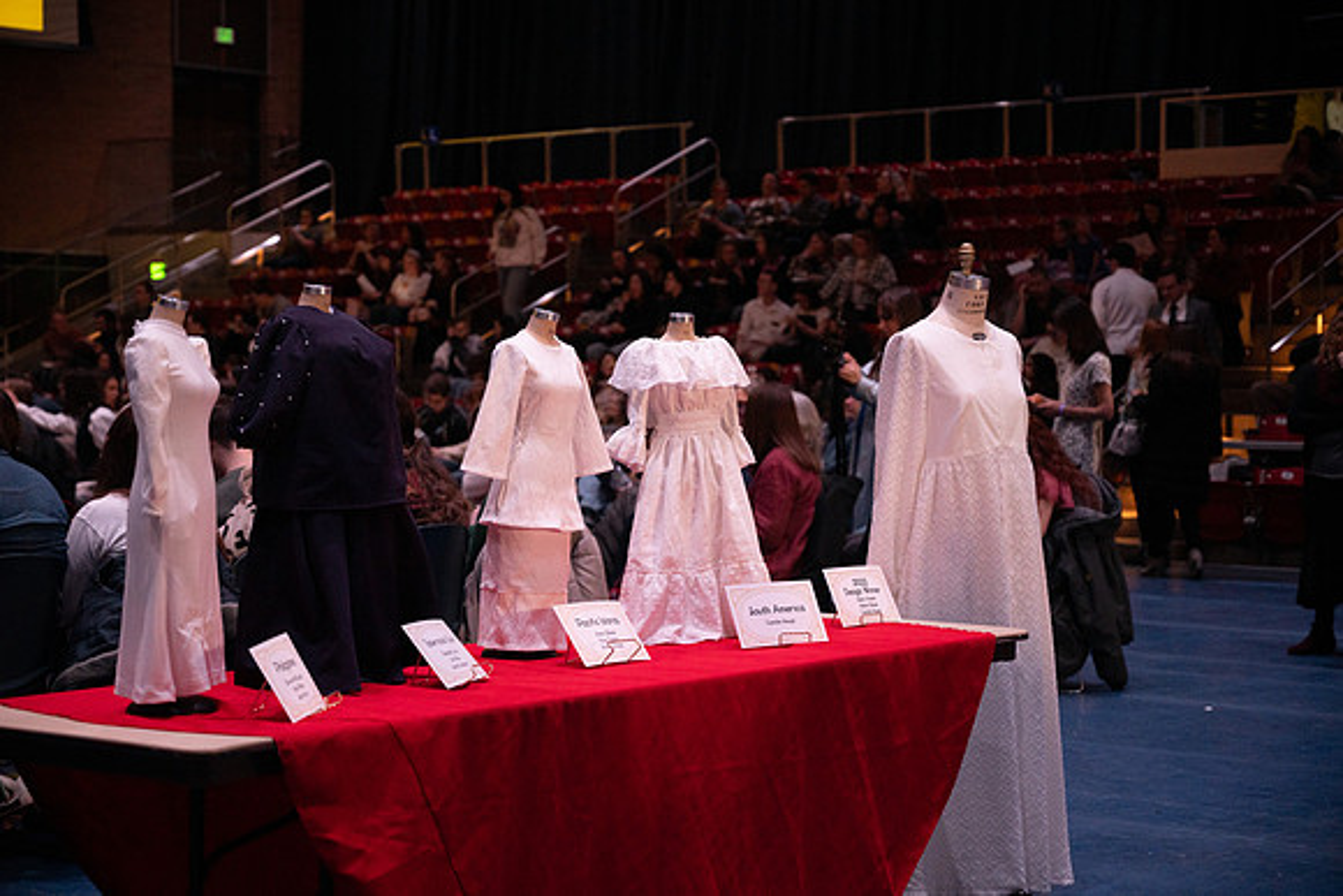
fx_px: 2612
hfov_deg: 28.8
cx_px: 672
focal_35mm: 70
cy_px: 448
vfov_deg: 19.5
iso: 1250
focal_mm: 70
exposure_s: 1/200
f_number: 4
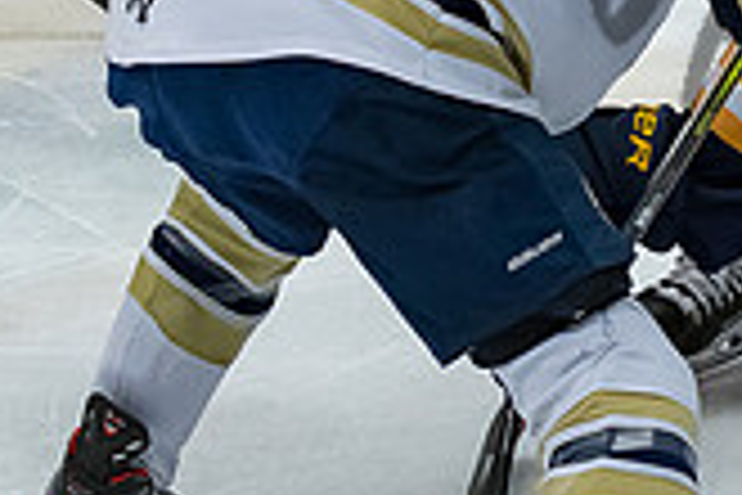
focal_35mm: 426
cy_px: -67
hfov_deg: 4.8
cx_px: 896
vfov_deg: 3.2
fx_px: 8780
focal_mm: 70
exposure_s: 1/800
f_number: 3.5
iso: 2500
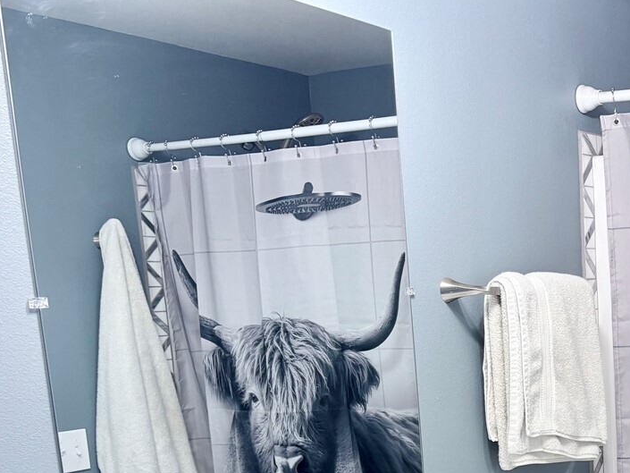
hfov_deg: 30.2
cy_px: 512
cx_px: 642
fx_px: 1074
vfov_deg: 23.4
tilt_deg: -11.6
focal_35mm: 59
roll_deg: +1.7
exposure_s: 1/60
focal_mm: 5.96
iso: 64
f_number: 1.6
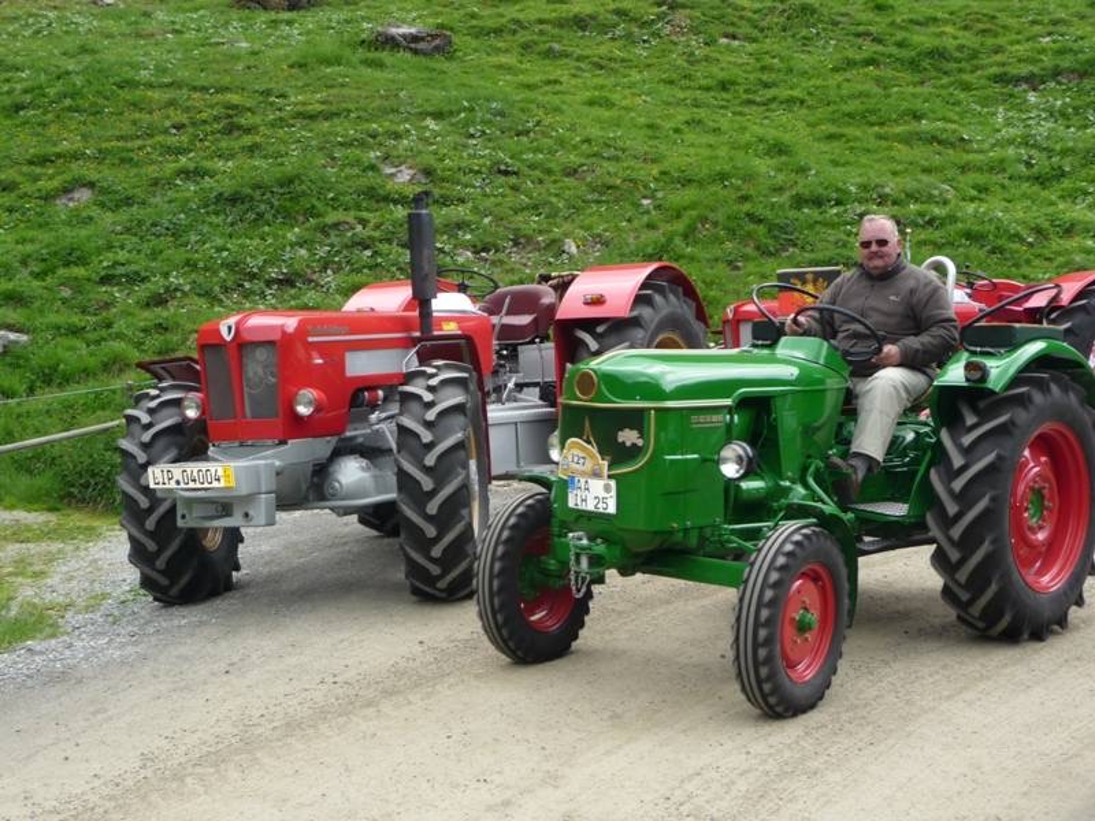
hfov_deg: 38.2
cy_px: 410
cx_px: 548
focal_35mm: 50
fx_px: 1582
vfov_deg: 29.1
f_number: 4.2
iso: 100
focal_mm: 8.5
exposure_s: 1/160
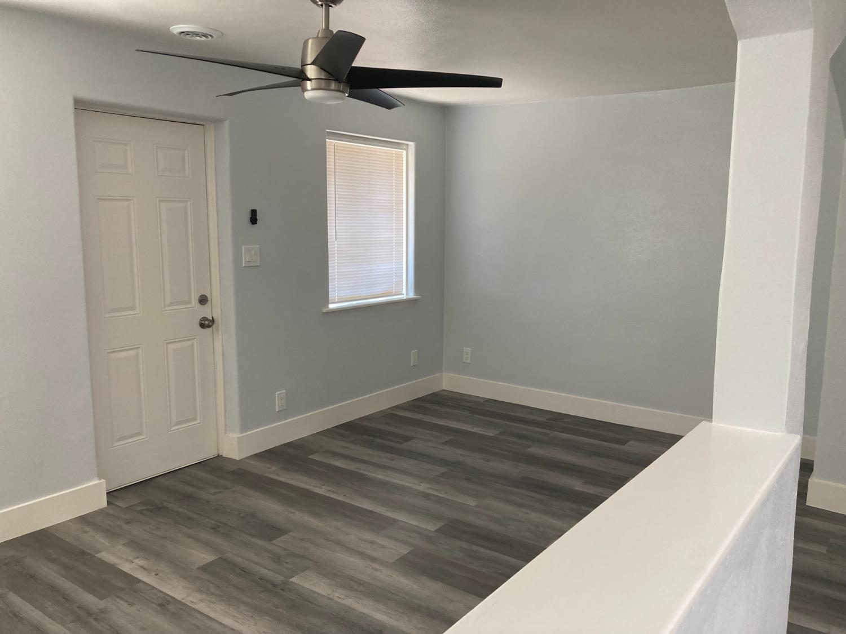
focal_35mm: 28
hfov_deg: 63.4
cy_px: 317
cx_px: 423
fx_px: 684
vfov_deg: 49.7
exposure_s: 1/60
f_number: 1.8
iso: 100
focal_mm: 3.99
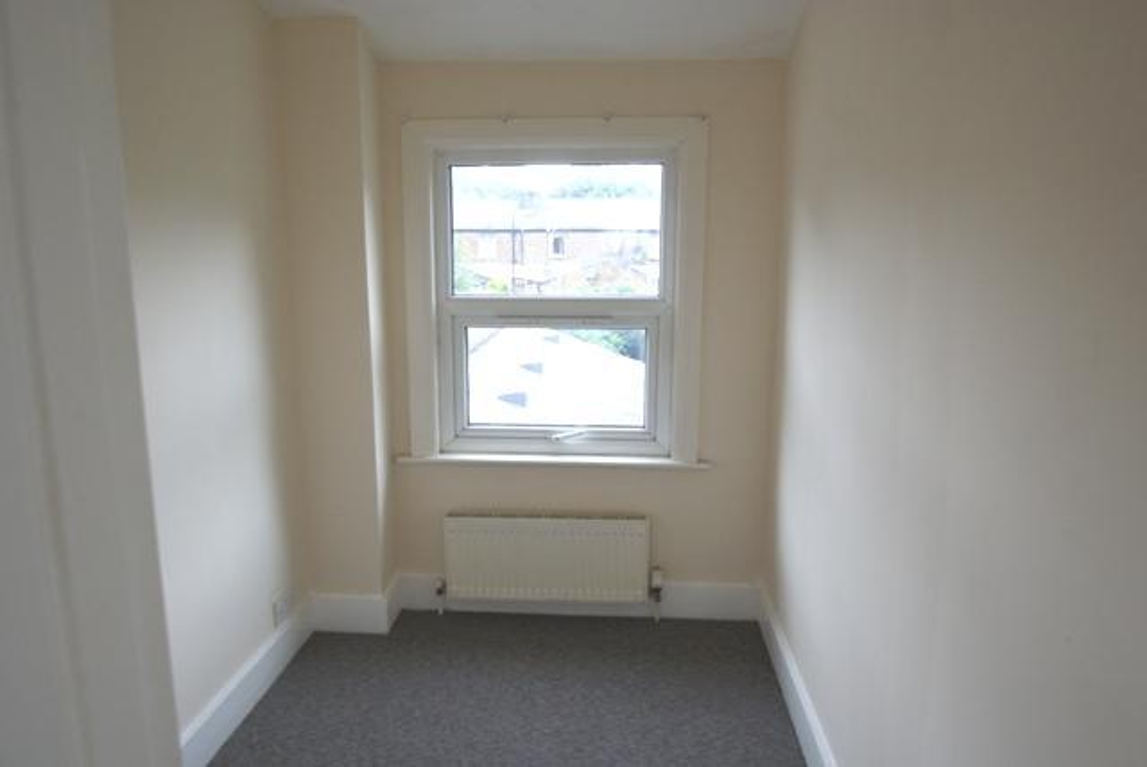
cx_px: 574
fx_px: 765
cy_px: 384
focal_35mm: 24
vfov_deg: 53.2
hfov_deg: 73.7
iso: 400
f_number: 4
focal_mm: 16
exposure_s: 1/20
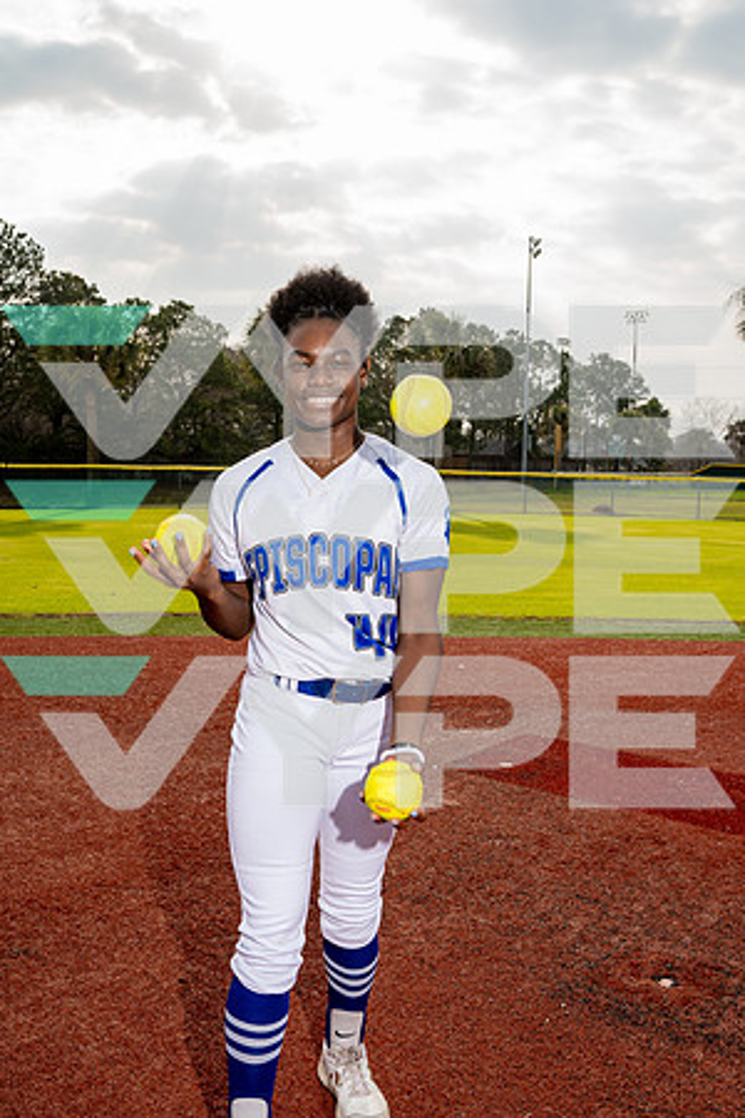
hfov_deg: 37.9
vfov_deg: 54.4
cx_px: 372
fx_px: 1086
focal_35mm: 35
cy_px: 559
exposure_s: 1/200
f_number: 8
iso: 80
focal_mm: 35
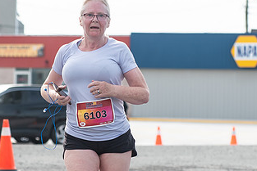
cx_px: 91
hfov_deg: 7.7
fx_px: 1907
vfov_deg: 5.2
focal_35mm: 267
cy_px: 77
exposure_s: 1/1000
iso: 250
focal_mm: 86
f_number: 4.5
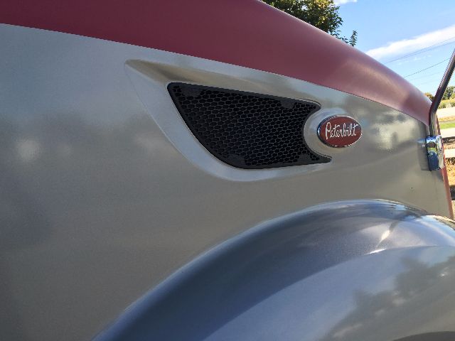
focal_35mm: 29
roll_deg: +9.4
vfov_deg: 48.2
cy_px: 170
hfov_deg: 61.7
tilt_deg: -5.1
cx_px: 228
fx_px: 381
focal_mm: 4.15
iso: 25
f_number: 2.2
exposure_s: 1/400
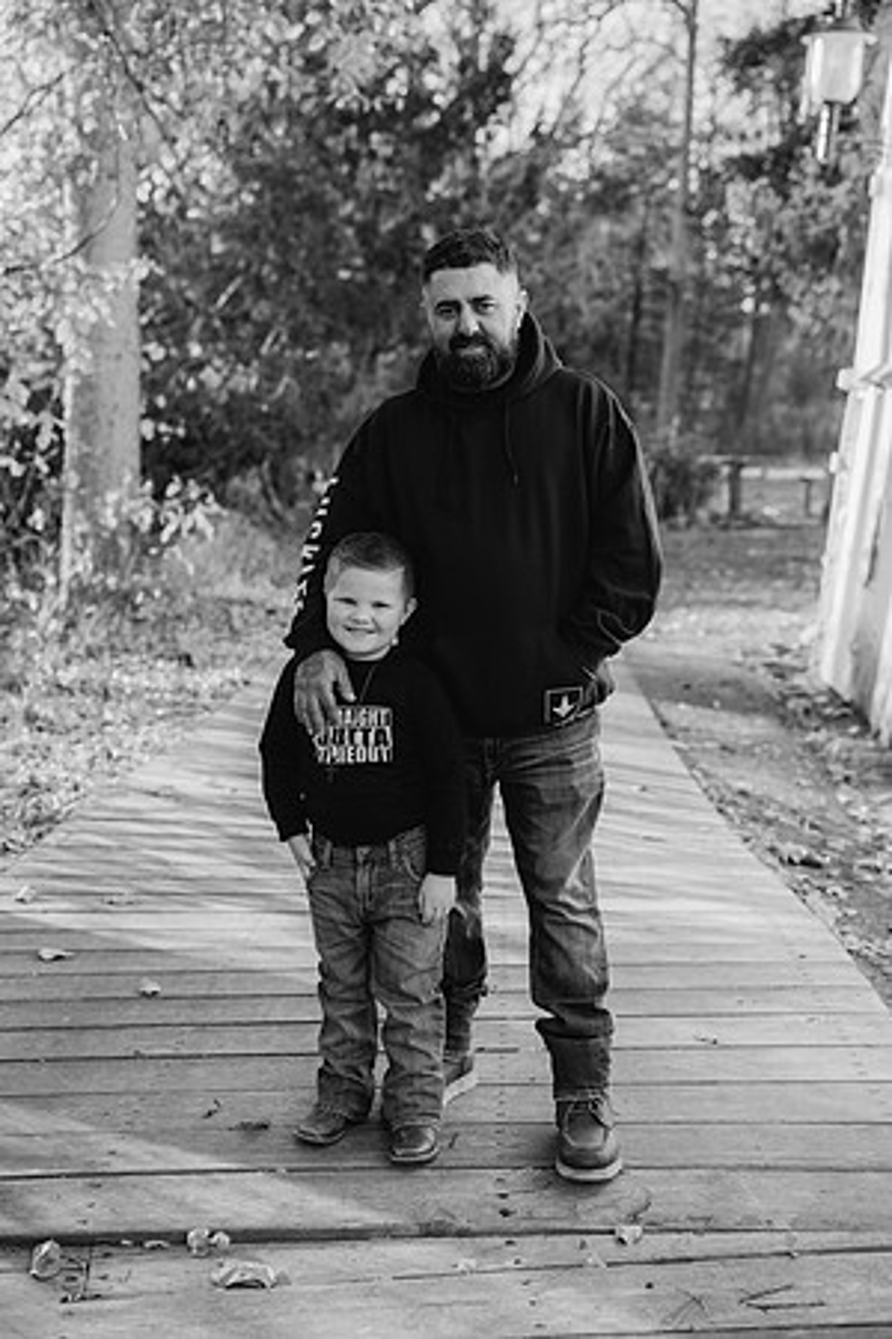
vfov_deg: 42.7
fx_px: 1710
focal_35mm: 46
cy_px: 670
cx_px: 446
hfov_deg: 29.2
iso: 500
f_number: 2.8
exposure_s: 1/640
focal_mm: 46
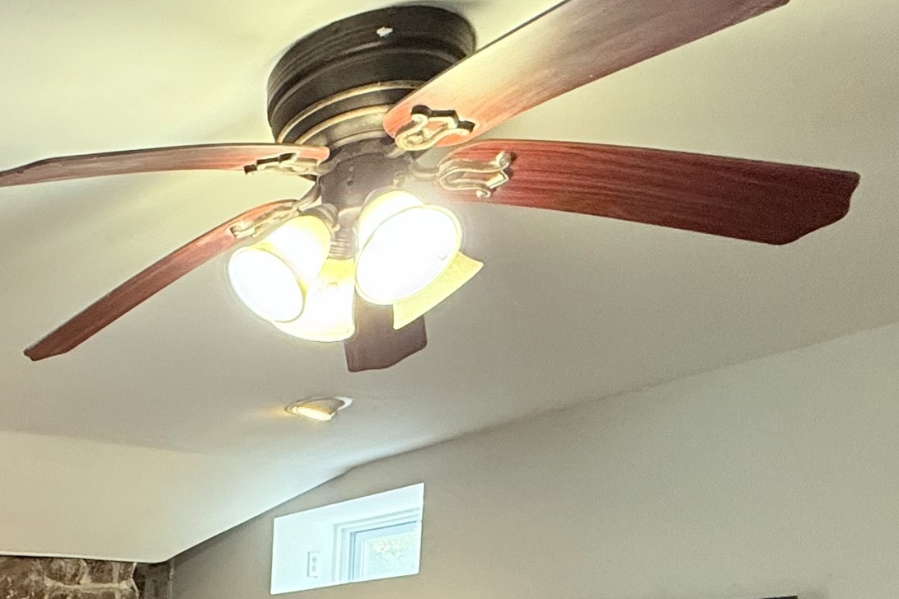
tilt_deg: -5.4
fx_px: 1024
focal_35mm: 41
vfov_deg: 26.6
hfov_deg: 39.2
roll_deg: -0.3
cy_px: 815
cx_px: -81
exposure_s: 1/60
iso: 320
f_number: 2.2
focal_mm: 2.22
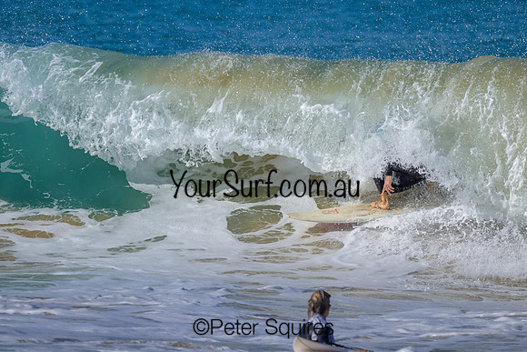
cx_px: 352
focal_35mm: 1098
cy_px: 110
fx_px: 16082
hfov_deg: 1.9
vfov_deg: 1.3
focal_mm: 800
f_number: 6.3
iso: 200
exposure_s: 1/2000
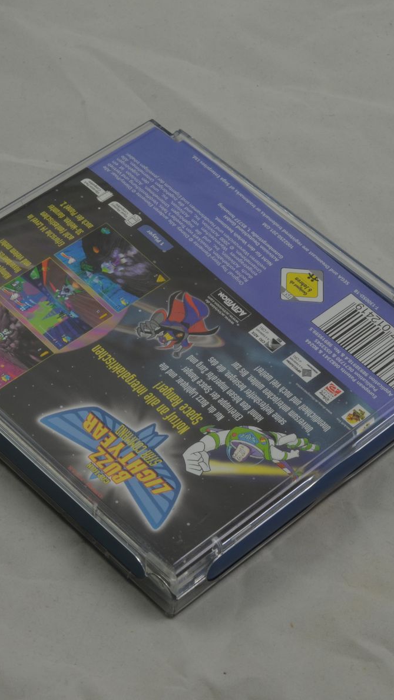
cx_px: 195
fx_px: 1764
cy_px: 349
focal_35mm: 95
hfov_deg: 12.7
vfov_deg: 22.5
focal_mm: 40
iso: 100
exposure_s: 1/3
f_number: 20
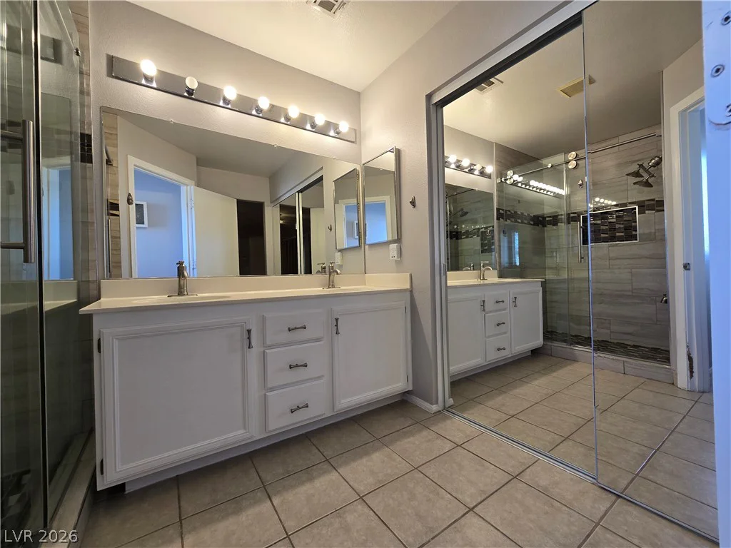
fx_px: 275
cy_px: 274
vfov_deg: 89.9
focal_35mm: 13
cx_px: 366
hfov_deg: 106.2
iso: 50
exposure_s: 1/60
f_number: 2.2
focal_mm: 2.2
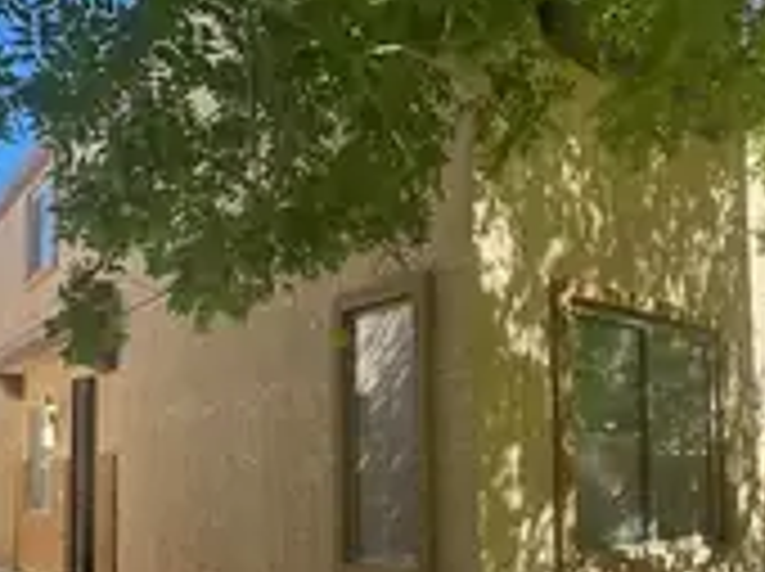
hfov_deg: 55.4
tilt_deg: +3.6
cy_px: 428
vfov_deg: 41.6
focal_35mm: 33
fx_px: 728
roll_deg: +0.7
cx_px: 382
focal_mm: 2.22
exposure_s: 1/262
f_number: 2.2
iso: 40
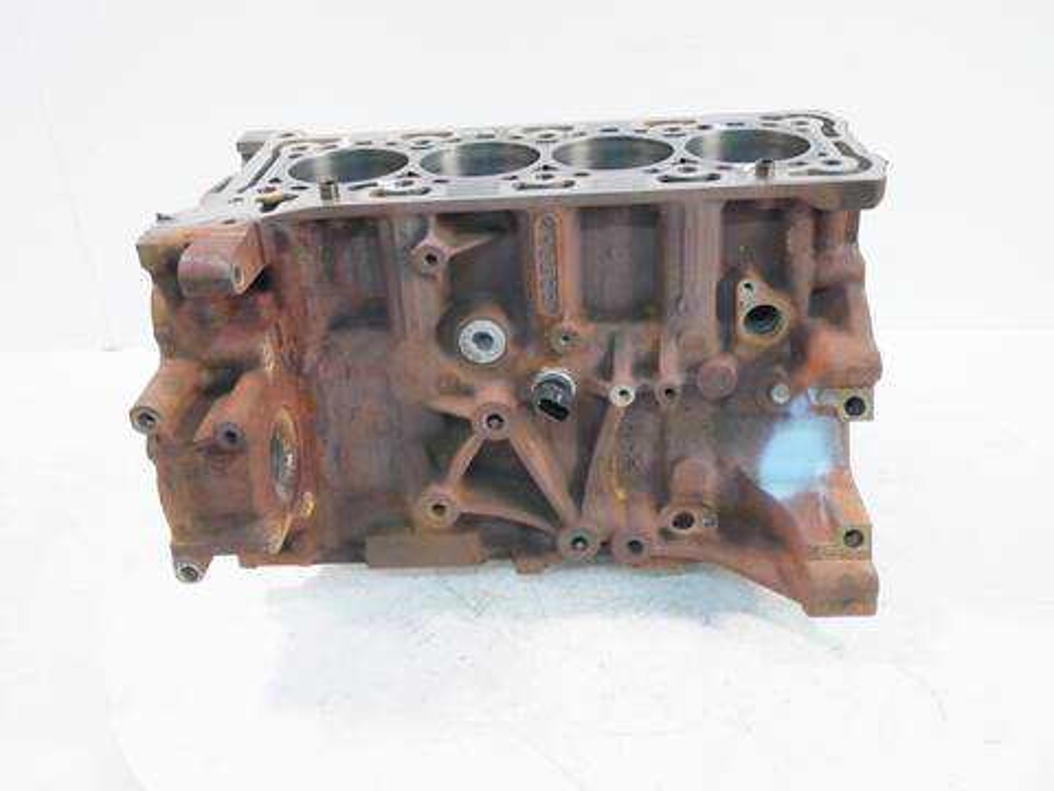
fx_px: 974
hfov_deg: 56.8
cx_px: 527
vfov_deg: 44.2
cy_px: 396
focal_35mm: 32
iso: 640
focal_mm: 16
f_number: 4
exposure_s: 1/60
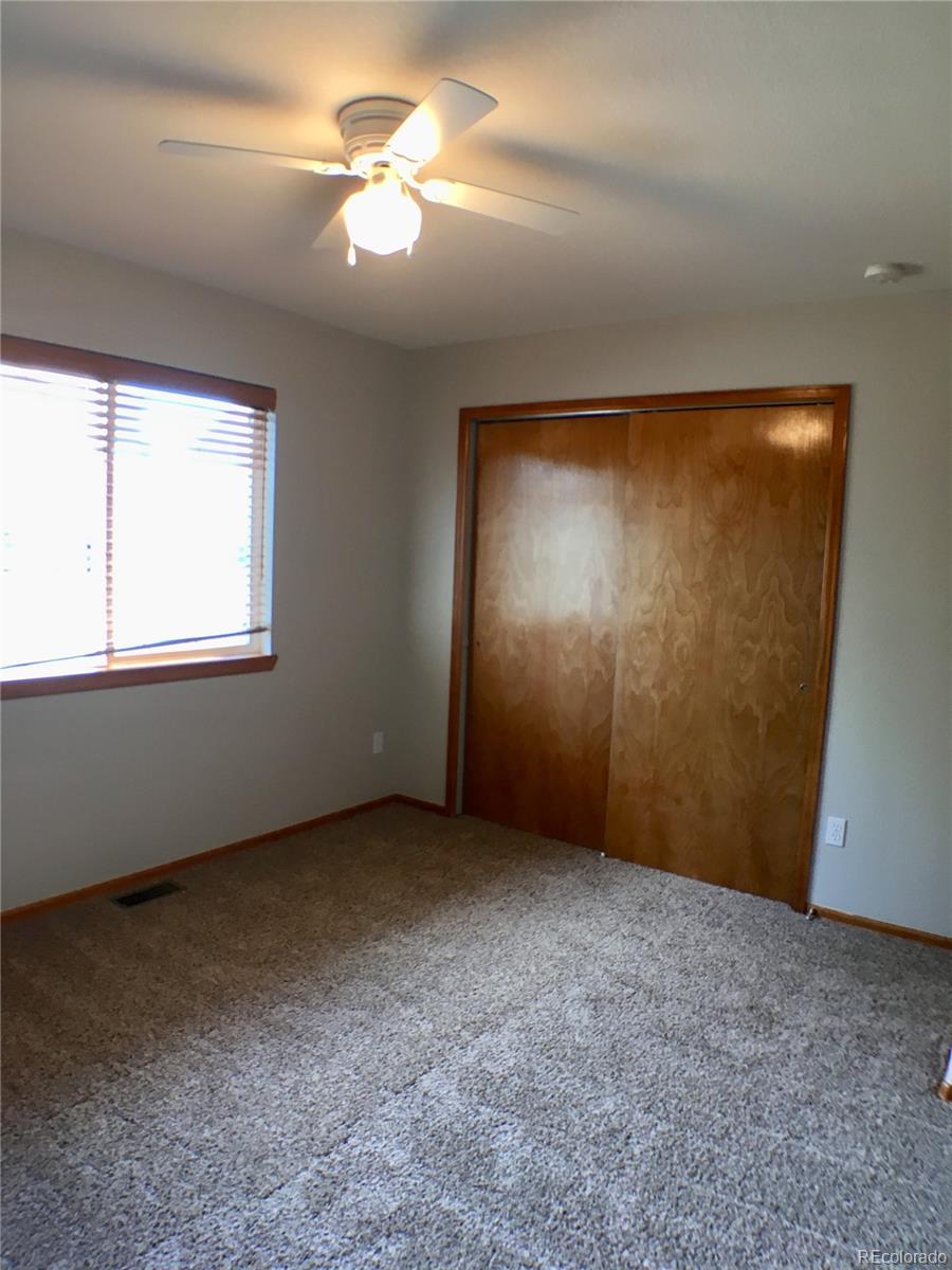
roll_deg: -2.6
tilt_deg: -7.1
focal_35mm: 29
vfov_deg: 61.7
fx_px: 1063
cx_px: 476
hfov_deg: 48.2
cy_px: 635
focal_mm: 4.15
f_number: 2.2
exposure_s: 1/30
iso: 64
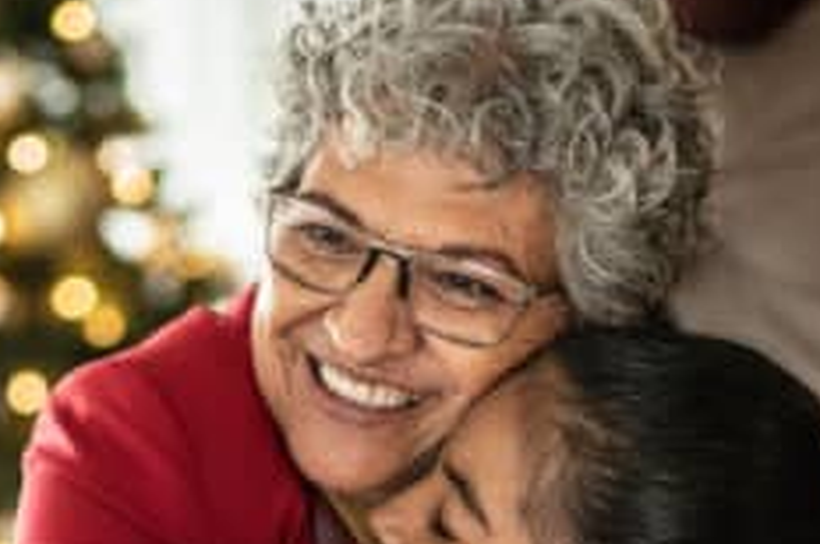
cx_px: 187
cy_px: 452
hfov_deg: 17.5
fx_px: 2639
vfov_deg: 11.7
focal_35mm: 116
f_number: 1.2
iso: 1000
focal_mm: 35
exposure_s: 1/250
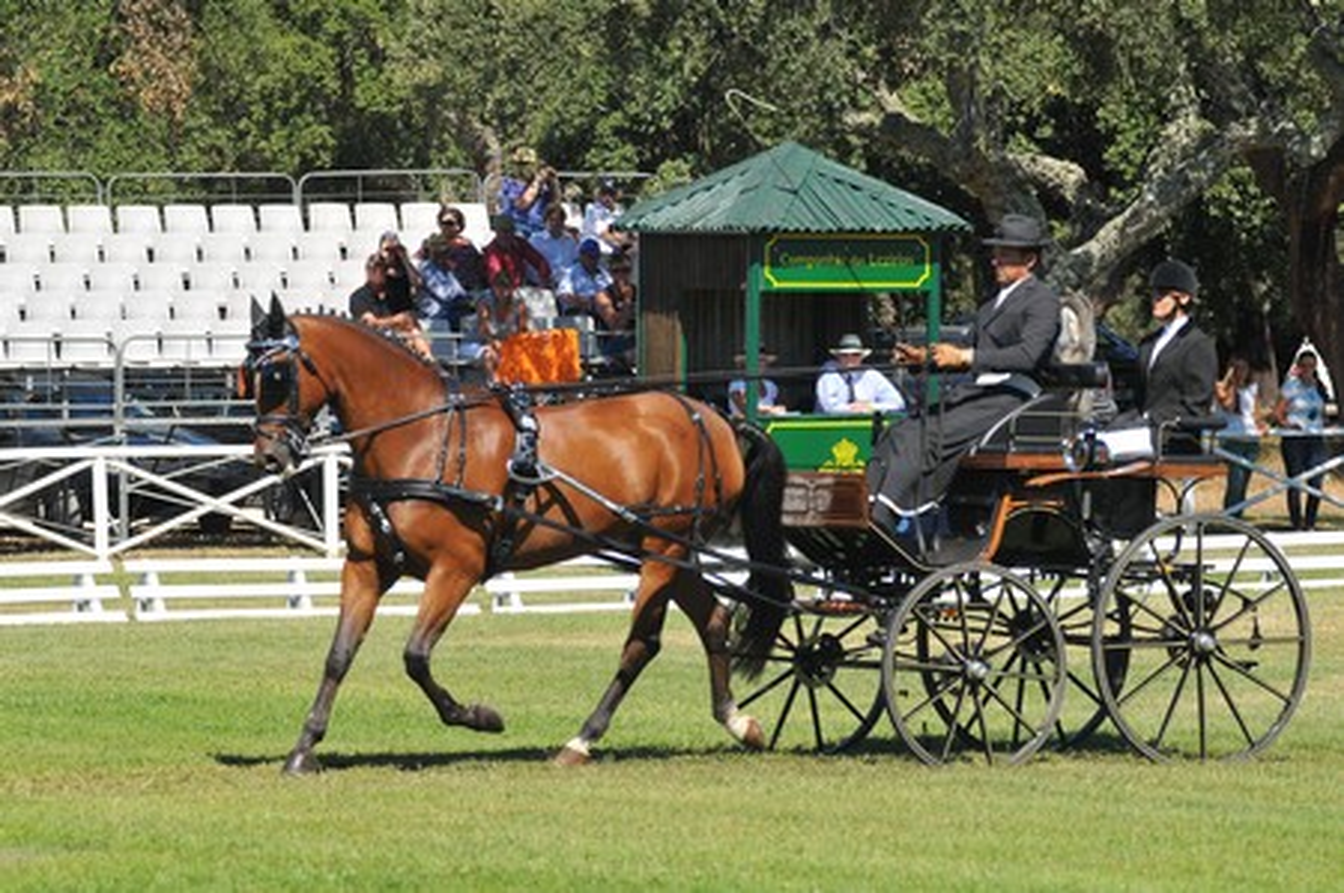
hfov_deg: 9.2
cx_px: 672
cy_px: 446
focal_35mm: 225
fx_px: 8391
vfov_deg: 6.1
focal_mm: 150
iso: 320
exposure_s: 1/800
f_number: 5.6
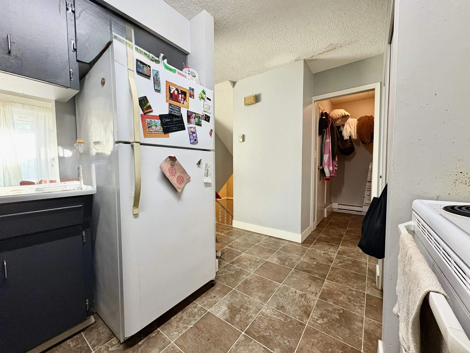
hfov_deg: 102.1
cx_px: 235
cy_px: 176
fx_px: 190
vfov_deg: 85.7
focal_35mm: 14
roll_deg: +1.1
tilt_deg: -2.3
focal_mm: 2.22
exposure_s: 1/60
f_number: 2.2
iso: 320
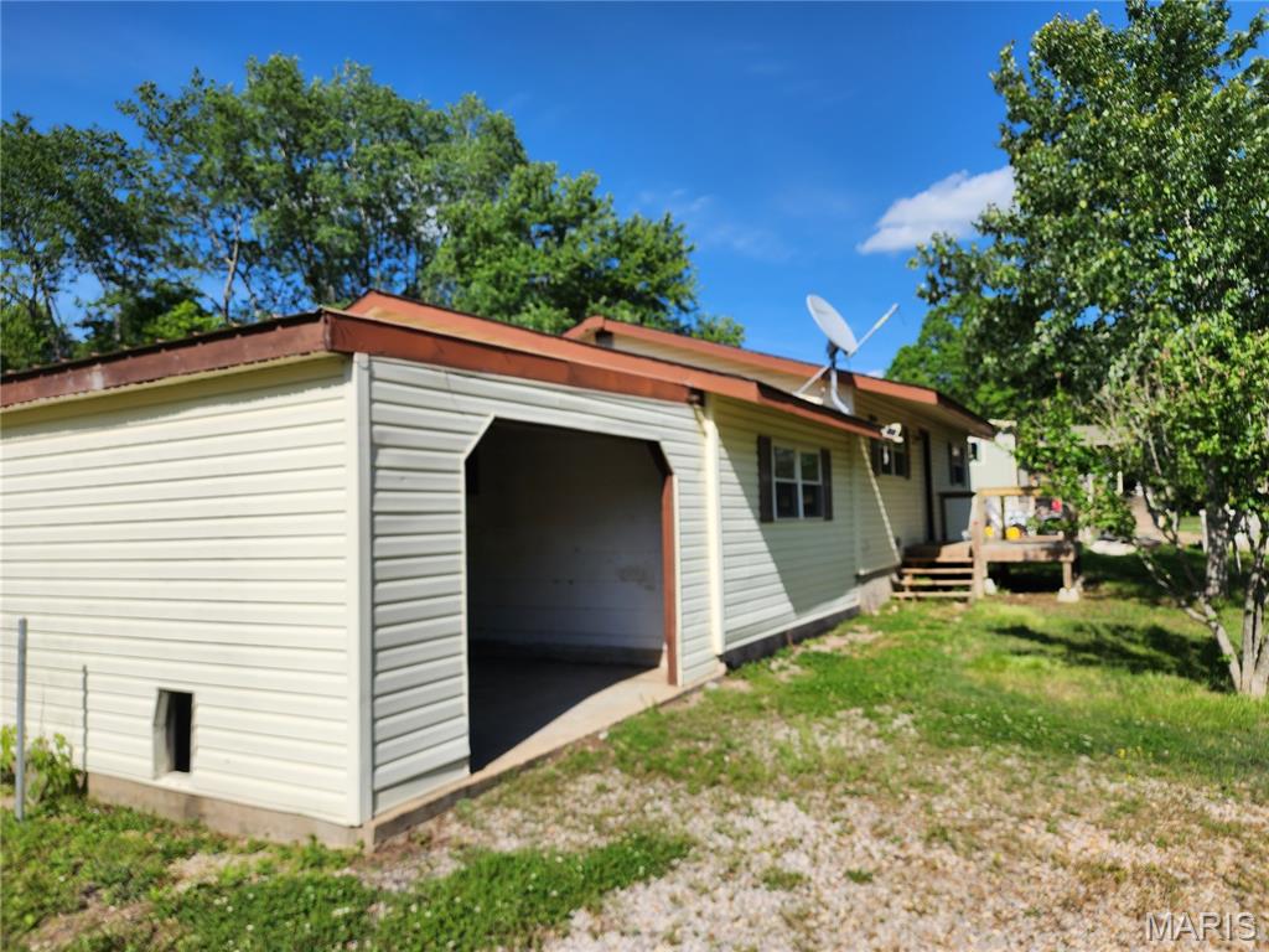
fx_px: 843
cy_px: 476
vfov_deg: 58.9
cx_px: 634
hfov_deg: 73.9
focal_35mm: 23
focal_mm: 6.4
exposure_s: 1/1704
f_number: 1.8
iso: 12
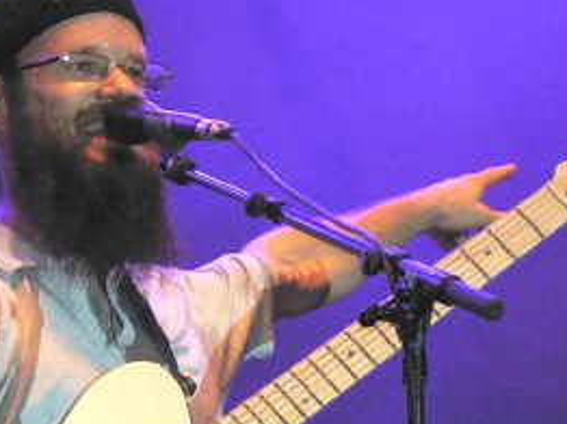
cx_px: 203
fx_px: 5368
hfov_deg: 6.0
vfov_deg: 4.5
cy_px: 381
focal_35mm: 328
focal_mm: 24.6
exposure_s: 1/60
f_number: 3.3
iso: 400
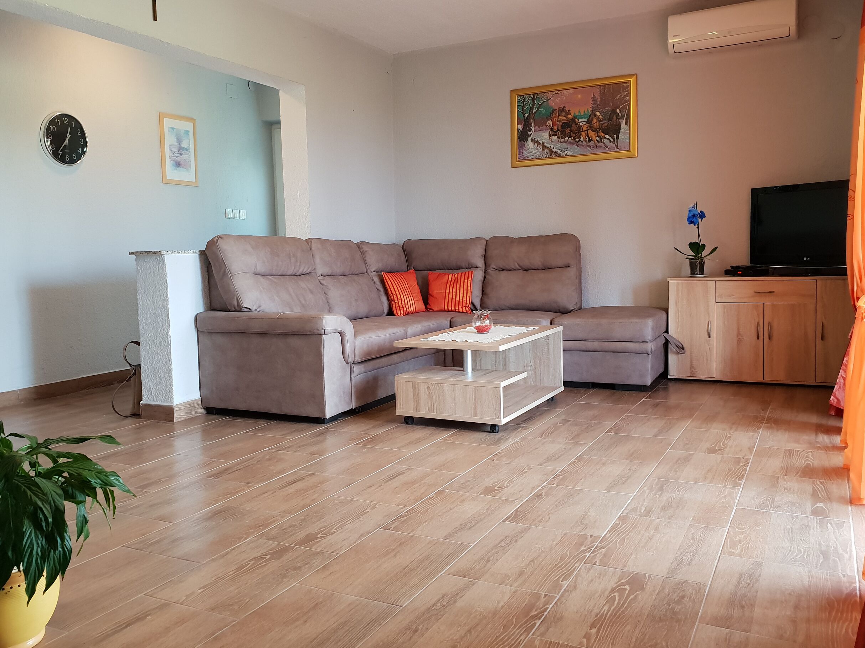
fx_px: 750
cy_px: 317
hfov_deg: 59.8
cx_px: 385
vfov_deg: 46.8
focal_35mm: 30
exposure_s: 1/50
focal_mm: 4.3
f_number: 2.4
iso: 250
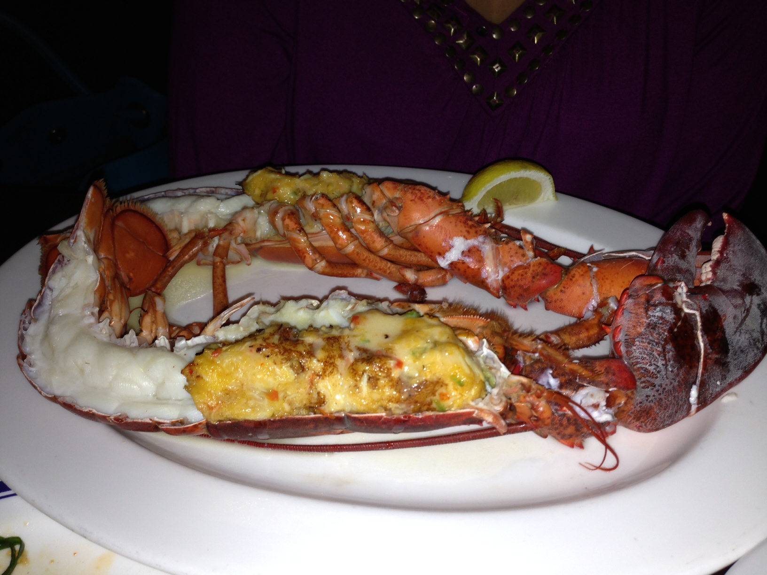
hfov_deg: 55.4
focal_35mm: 33
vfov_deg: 42.9
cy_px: 288
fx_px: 731
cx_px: 384
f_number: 2.4
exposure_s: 1/31
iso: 50
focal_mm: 4.13
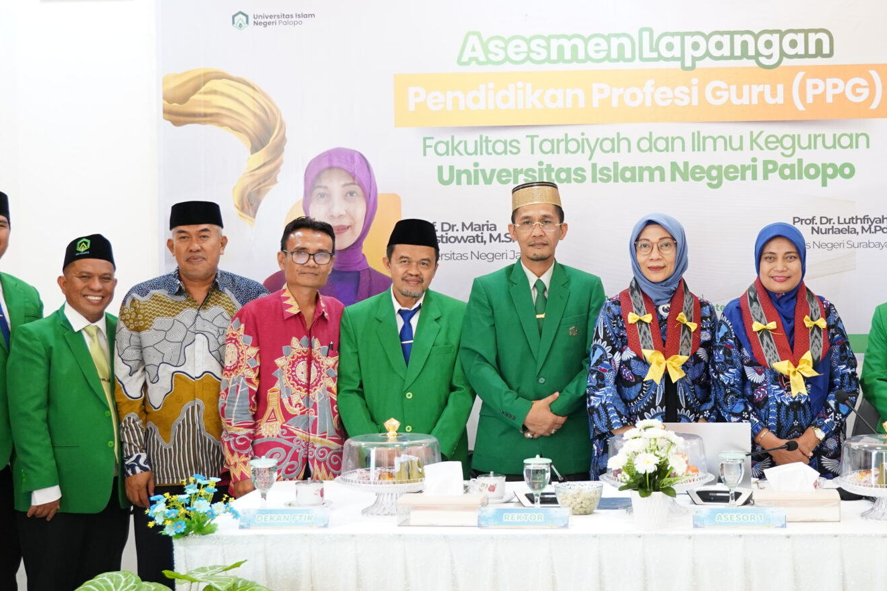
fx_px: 1429
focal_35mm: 58
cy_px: 268
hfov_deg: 34.1
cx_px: 602
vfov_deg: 23.4
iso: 3200
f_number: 4
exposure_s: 1/100
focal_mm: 30
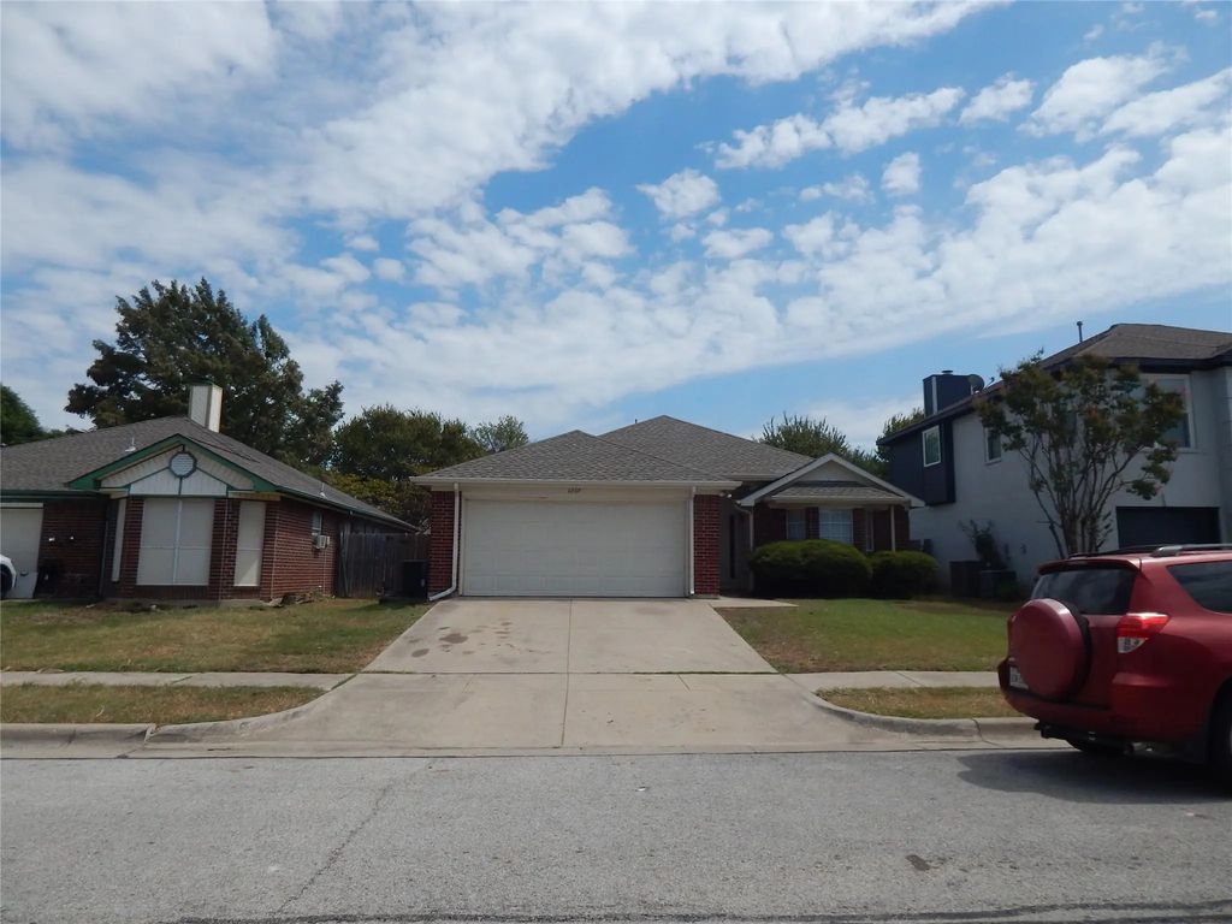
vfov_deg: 61.1
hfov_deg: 76.4
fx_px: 783
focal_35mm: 22
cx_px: 616
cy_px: 462
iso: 125
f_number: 6
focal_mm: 4
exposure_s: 1/1000
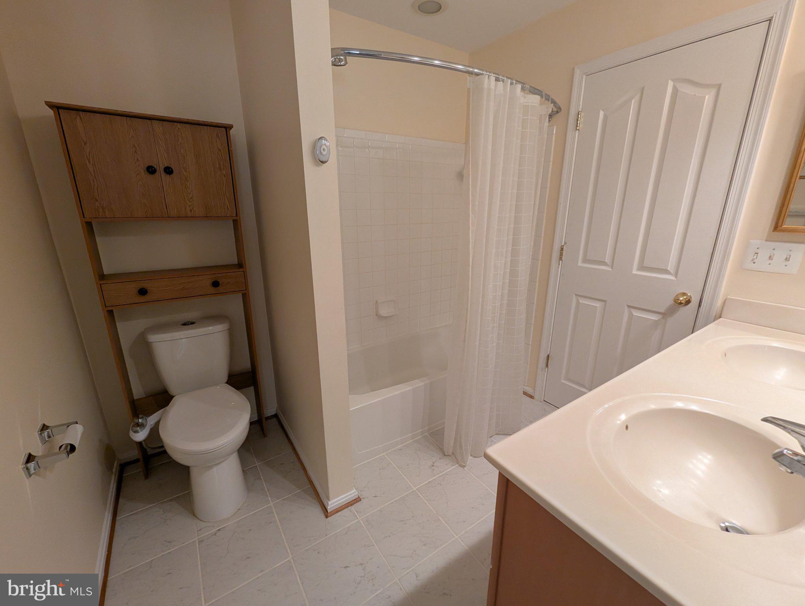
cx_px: 402
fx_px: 303
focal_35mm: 13
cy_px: 303
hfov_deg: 106.1
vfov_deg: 90.1
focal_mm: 1.95
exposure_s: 1/60
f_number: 2.2
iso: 185
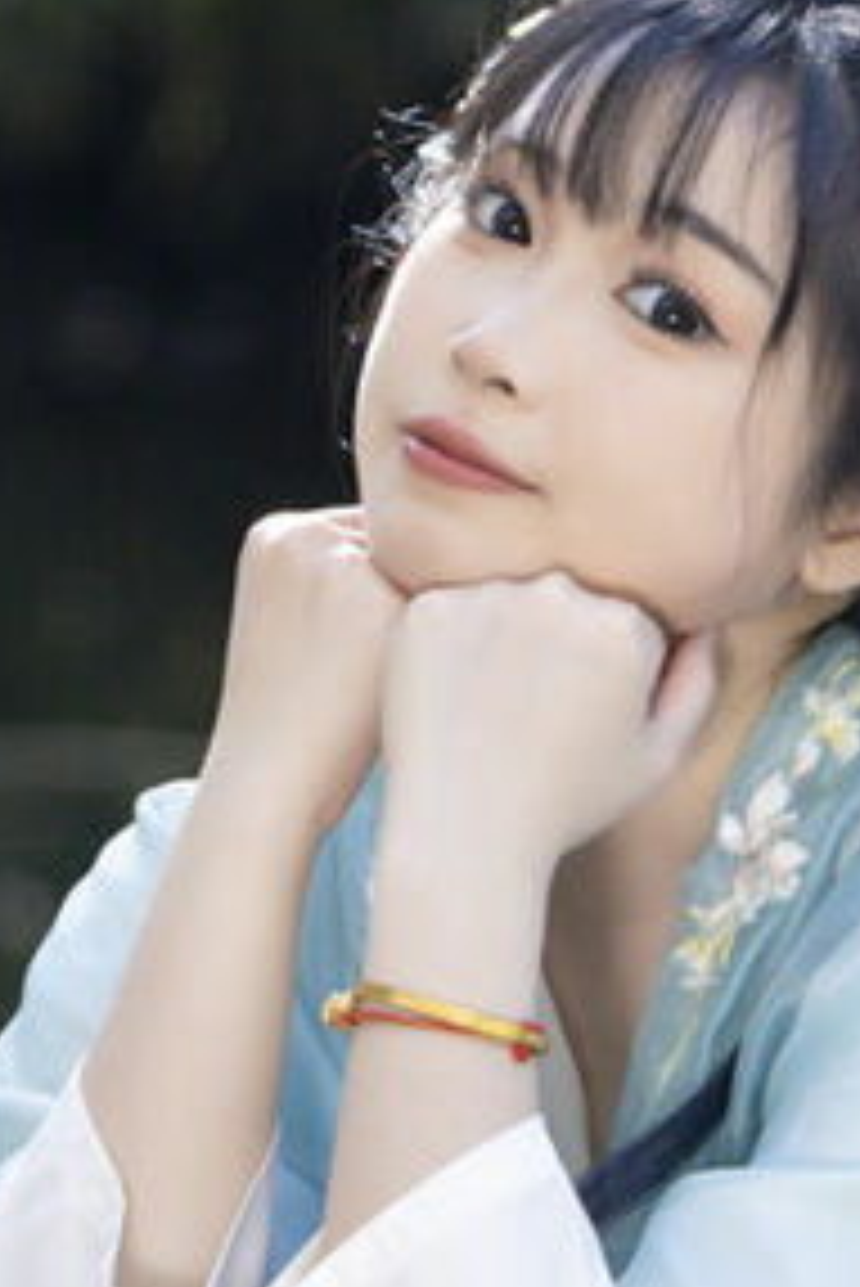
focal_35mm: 611
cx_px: 180
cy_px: 259
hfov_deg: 2.3
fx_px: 21866
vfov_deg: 3.4
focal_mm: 111
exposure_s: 1/320
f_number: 2.8
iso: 500
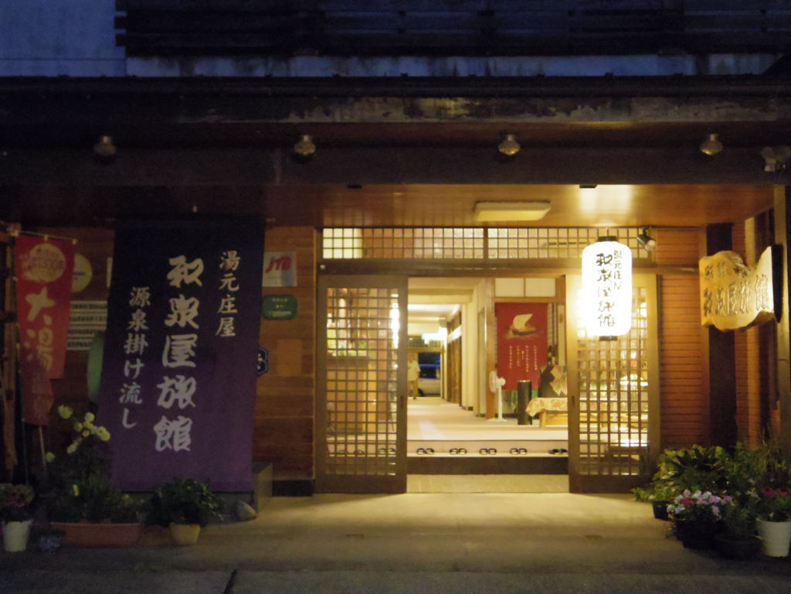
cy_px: 297
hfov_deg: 40.4
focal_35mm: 47
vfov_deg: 30.9
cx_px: 396
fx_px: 1074
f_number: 1.9
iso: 3200
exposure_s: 1/30
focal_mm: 8.5
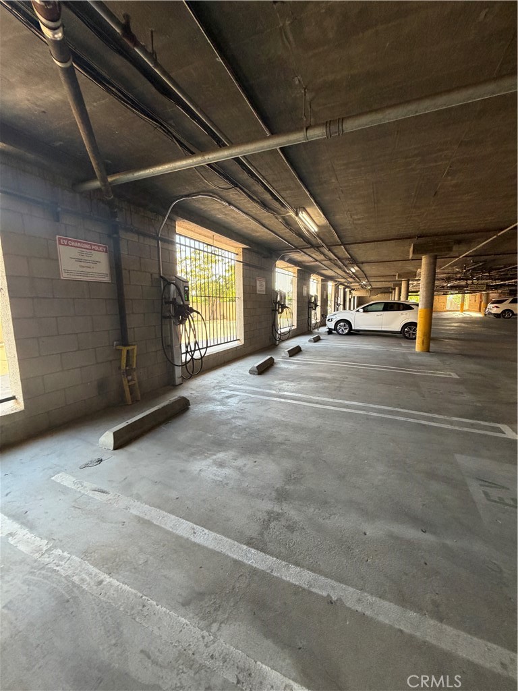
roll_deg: +2.0
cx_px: 259
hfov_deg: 85.7
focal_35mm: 14
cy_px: 346
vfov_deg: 102.1
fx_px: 279
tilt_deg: -8.7
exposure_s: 1/100
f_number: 2.2
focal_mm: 2.22
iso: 320
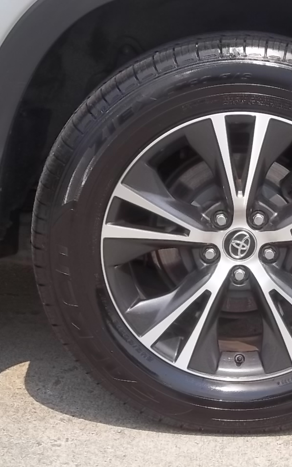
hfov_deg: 12.9
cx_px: 258
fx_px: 1286
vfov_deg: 20.6
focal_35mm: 101
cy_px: 234
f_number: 5.9
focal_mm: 12.67
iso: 64
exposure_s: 1/160
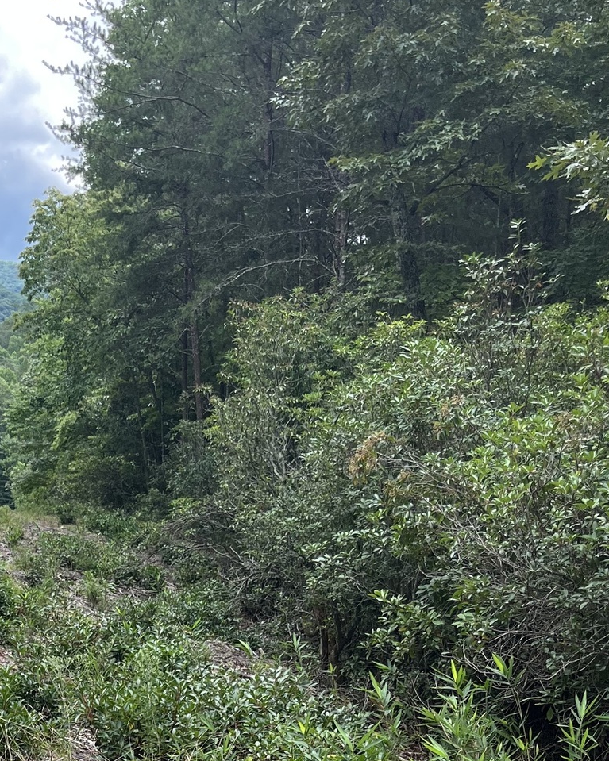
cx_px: 73
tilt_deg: -12.1
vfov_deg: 29.0
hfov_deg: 24.3
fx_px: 1375
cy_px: 757
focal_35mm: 61
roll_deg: +0.9
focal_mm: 5.1
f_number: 1.6
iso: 50
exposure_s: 1/833
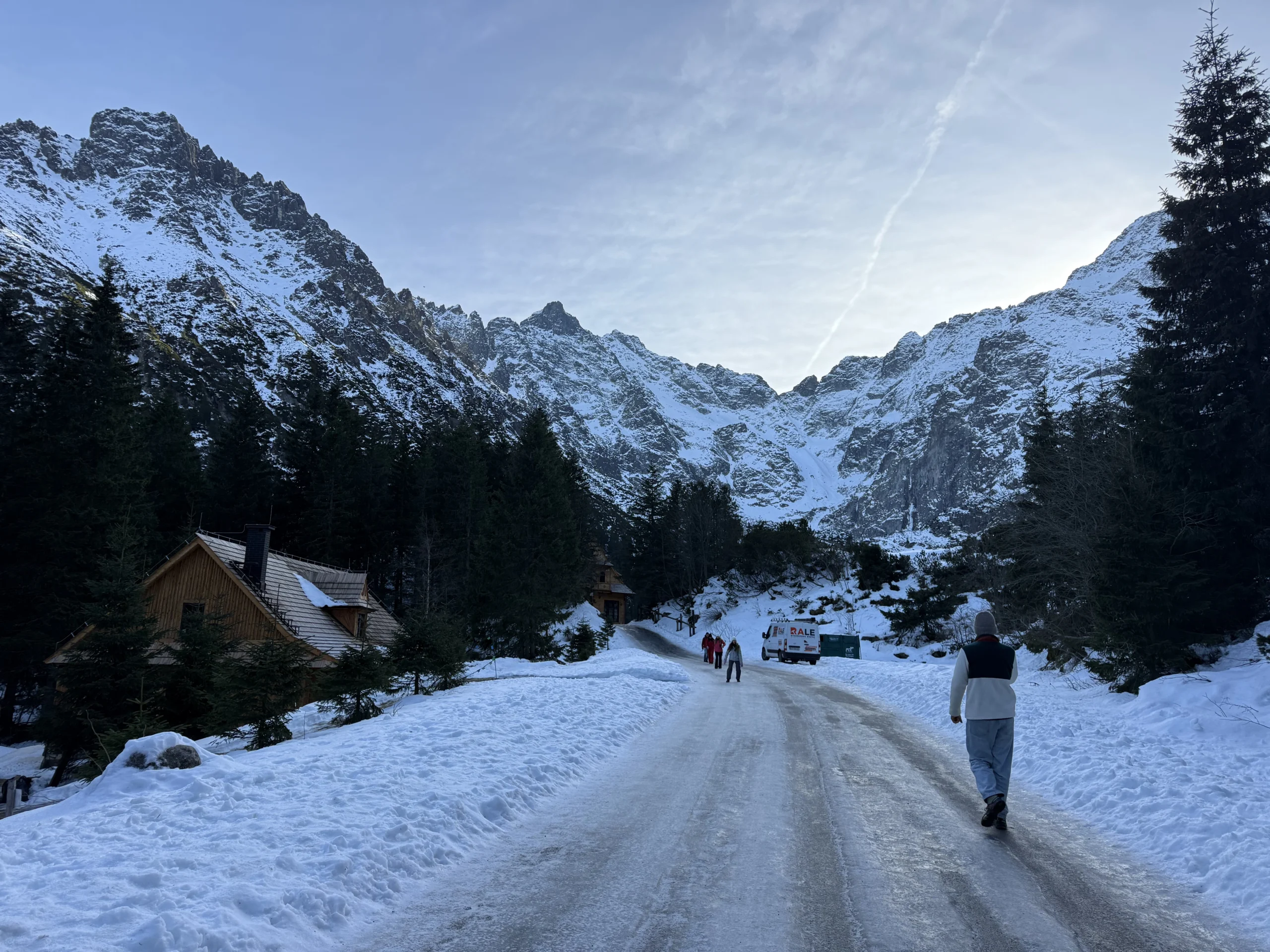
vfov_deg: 56.8
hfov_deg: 71.6
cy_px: 476
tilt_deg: +11.9
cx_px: 635
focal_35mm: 24
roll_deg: -0.9
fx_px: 881
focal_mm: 6.76
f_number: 1.78
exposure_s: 1/1855
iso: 100
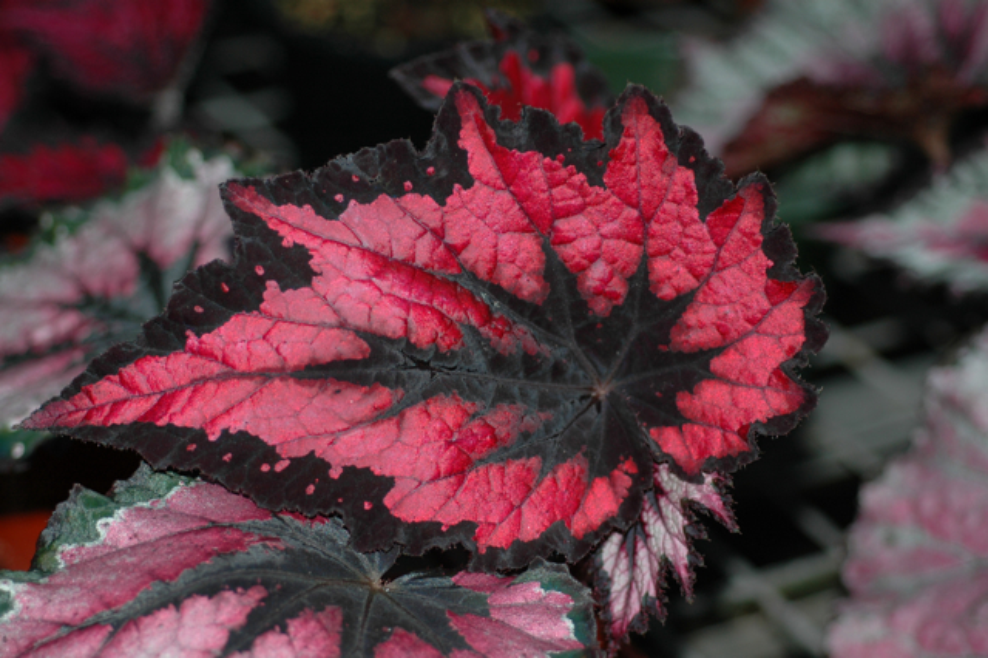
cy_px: 329
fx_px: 2469
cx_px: 494
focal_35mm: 90
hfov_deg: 22.6
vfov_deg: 15.2
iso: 200
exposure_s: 1/60
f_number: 3.3
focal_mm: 60
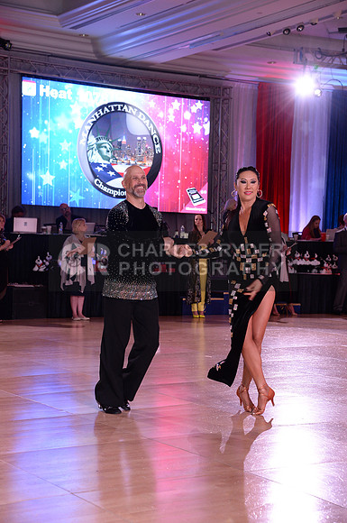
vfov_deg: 28.9
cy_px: 262
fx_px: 1015
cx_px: 174
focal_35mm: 70
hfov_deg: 19.4
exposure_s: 1/250
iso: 2000
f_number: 5.6
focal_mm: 70
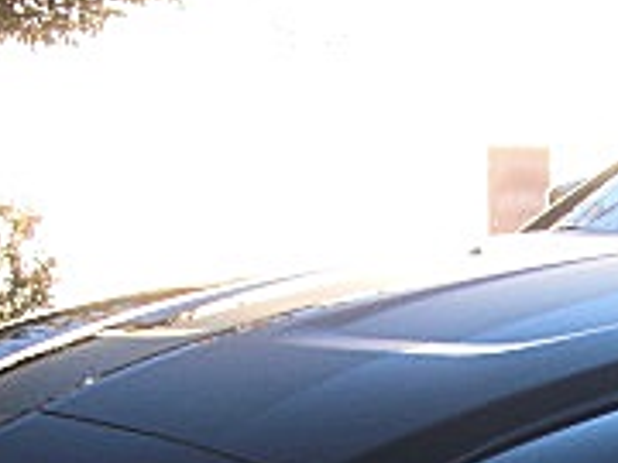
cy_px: 583
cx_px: 817
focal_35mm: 128
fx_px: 2285
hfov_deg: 14.7
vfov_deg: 11.3
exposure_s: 1/160
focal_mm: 6.3
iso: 50
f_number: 2.8
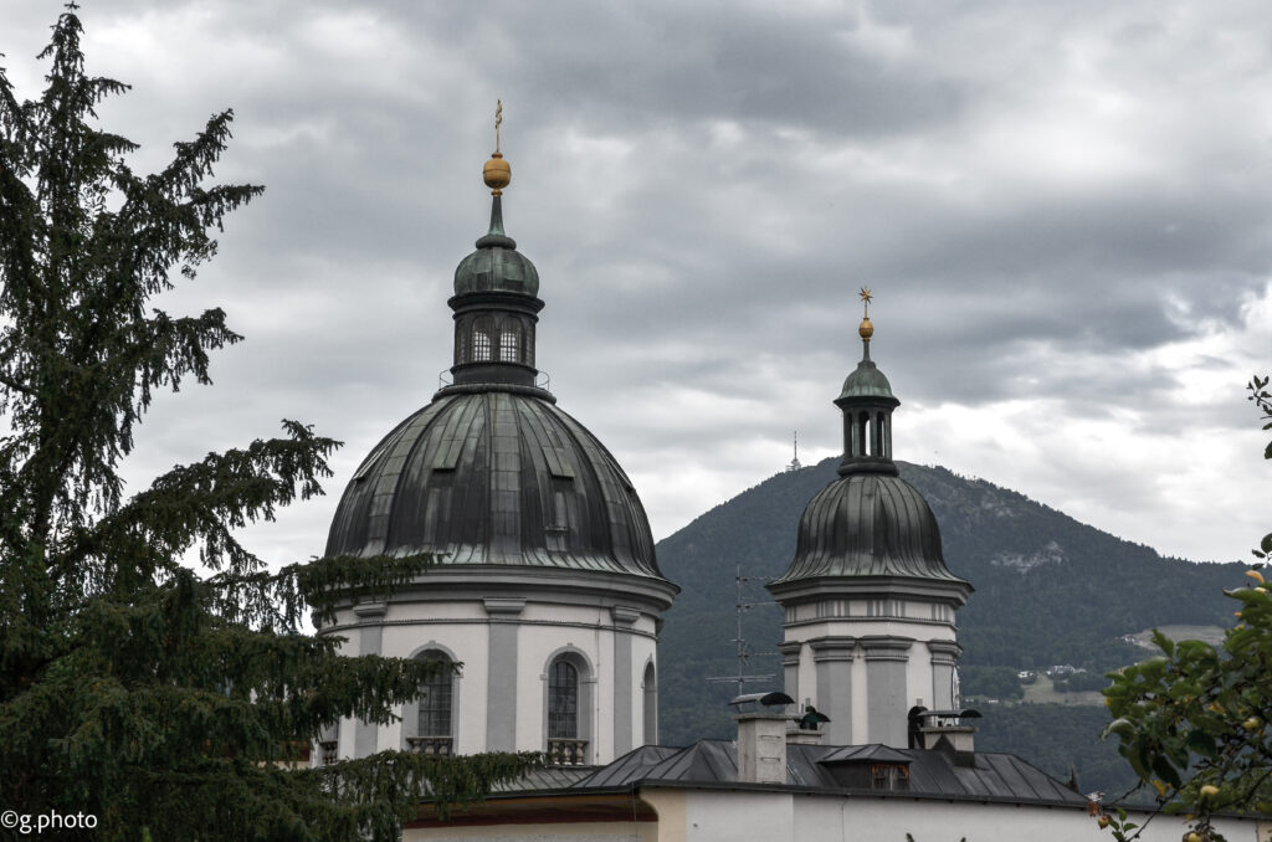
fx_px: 2115
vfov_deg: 22.5
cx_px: 636
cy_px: 421
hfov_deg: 33.5
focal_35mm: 60
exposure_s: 1/640
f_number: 7.1
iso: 200
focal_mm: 40
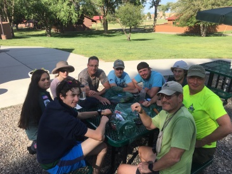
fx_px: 194
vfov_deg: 48.2
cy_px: 87
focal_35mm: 29
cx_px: 116
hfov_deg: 61.7
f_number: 2.2
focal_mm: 4.15
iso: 25
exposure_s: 1/785
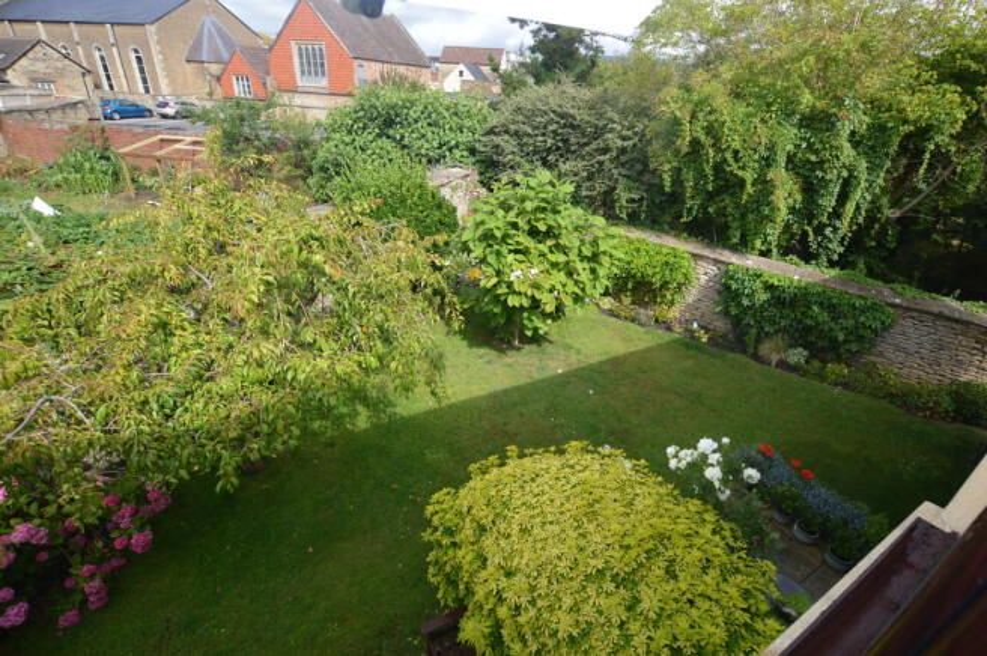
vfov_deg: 77.2
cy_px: 328
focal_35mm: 15
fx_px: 411
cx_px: 494
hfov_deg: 100.4
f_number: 9
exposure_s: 1/200
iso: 200
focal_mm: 10
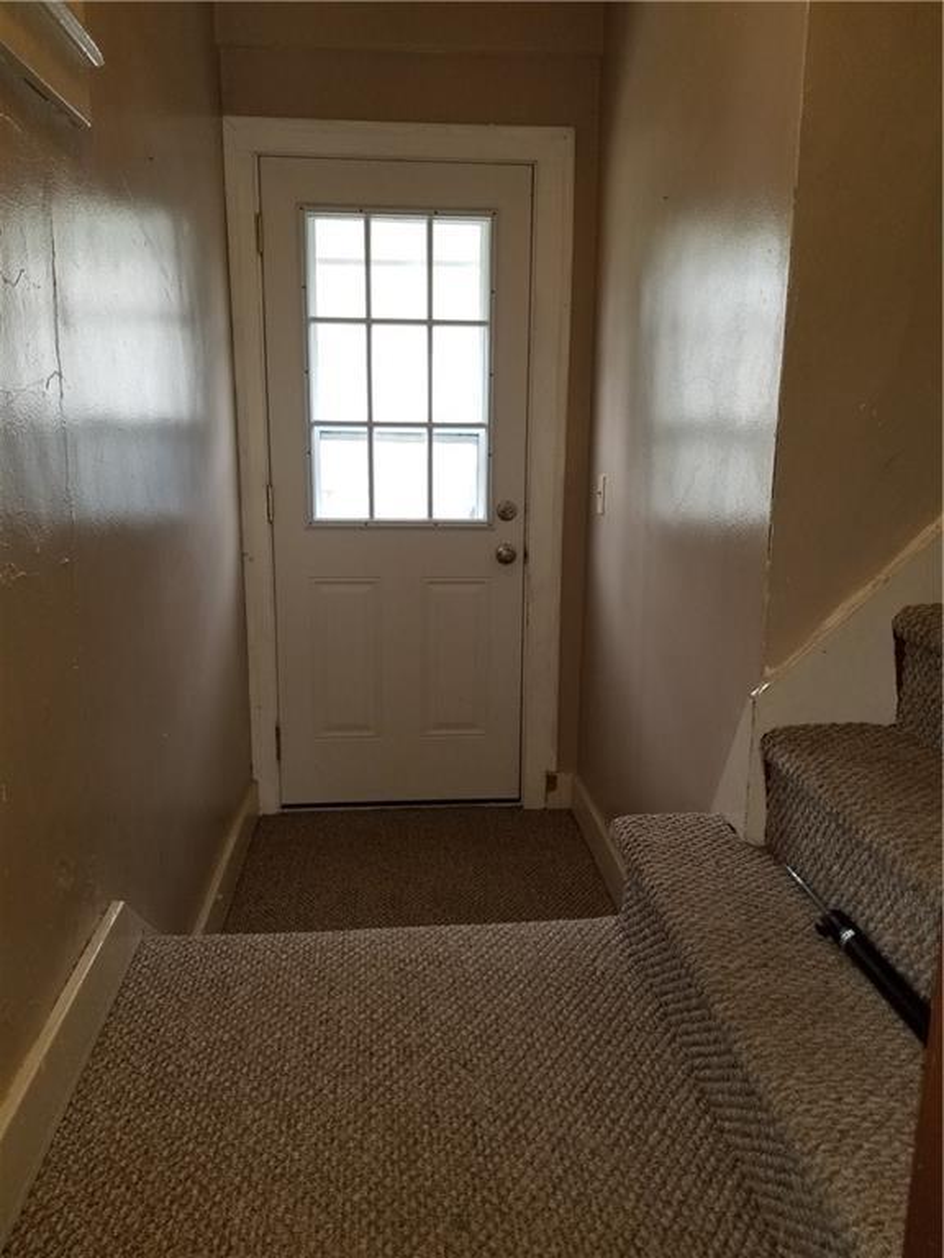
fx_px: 945
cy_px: 629
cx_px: 472
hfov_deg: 53.1
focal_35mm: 26
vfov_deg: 67.3
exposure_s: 1/60
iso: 80
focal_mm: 4.25
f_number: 1.7
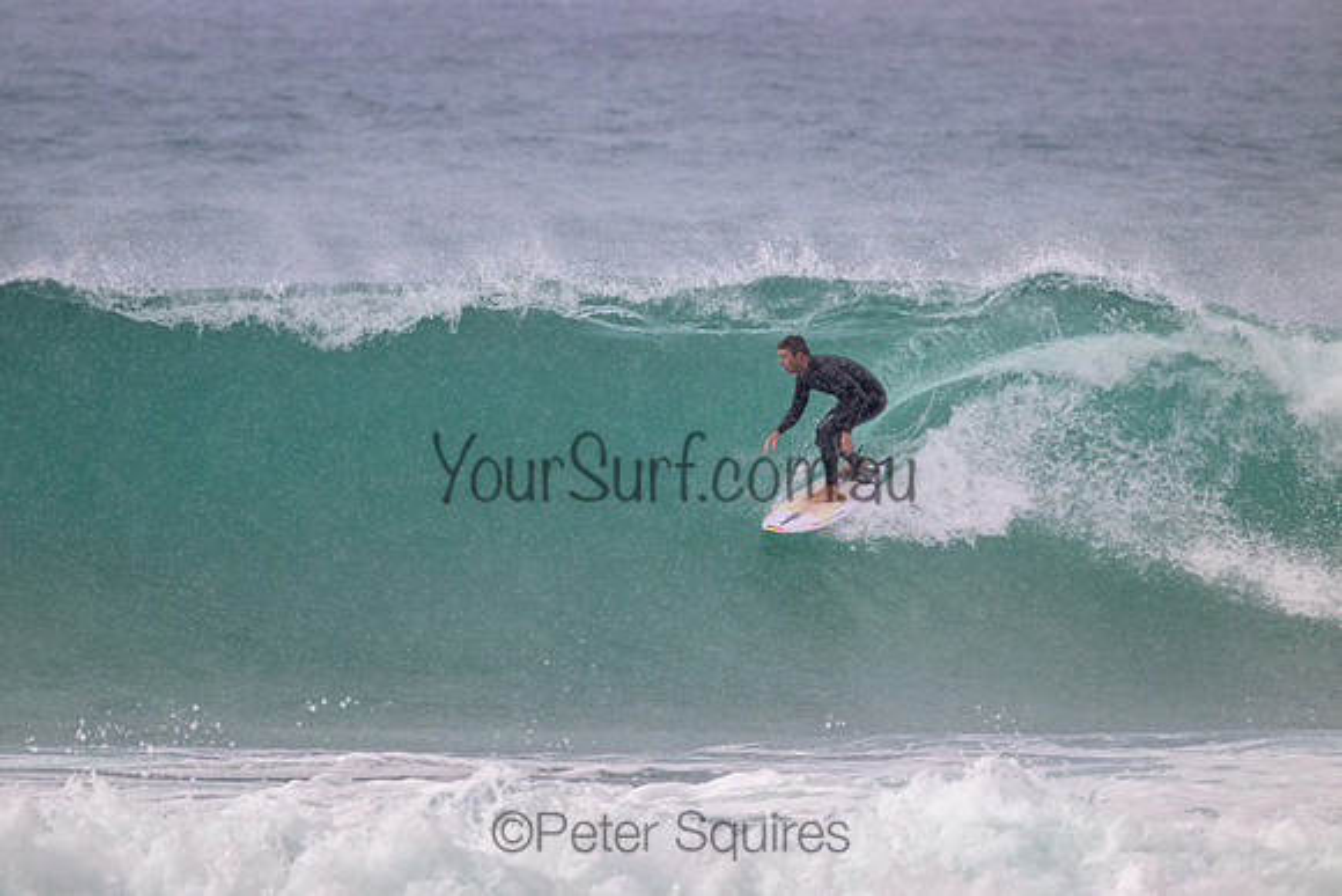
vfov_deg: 1.7
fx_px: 29828
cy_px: 448
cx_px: 671
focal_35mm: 800
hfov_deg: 2.6
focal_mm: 800
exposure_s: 1/2000
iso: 1600
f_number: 11
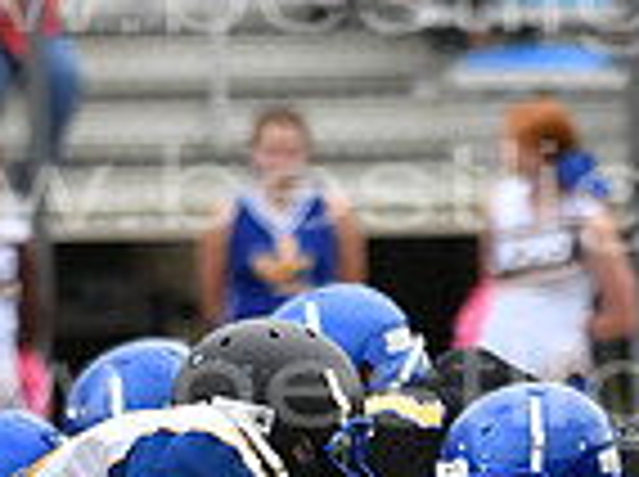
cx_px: 765
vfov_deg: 1.8
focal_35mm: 825
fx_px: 15204
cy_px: 493
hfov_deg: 2.4
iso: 800
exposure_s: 1/2000
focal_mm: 140
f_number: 3.5
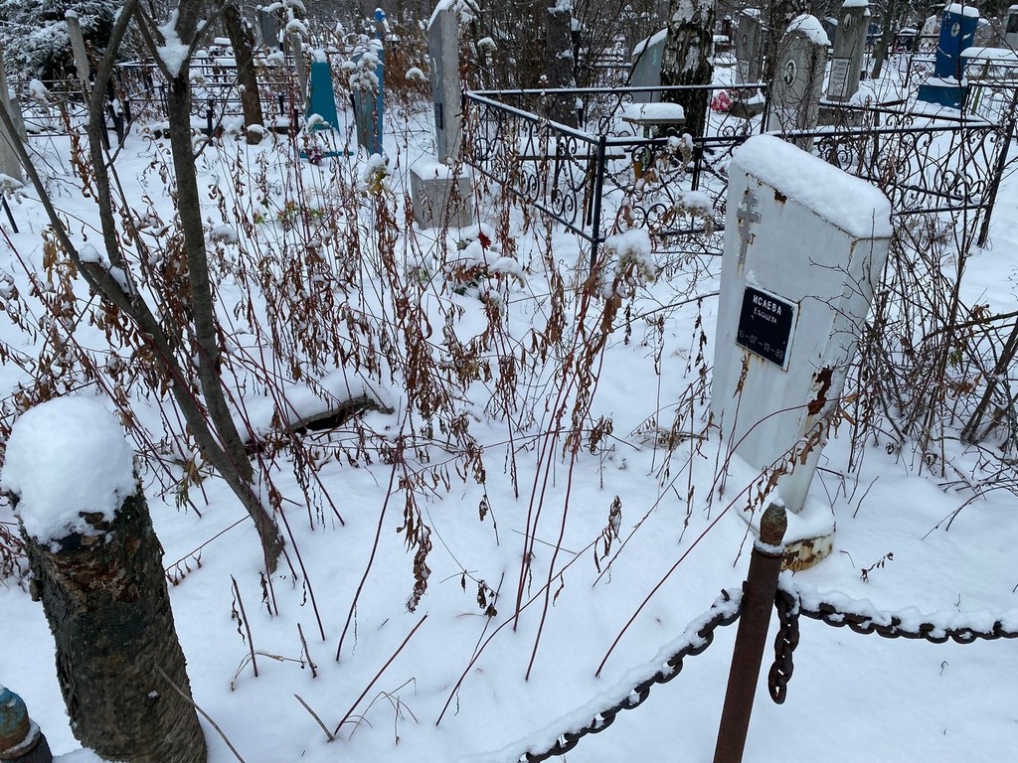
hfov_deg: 67.3
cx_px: 509
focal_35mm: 26
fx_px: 765
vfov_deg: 53.1
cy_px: 382
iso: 32
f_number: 1.8
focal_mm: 4.25
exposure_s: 1/827
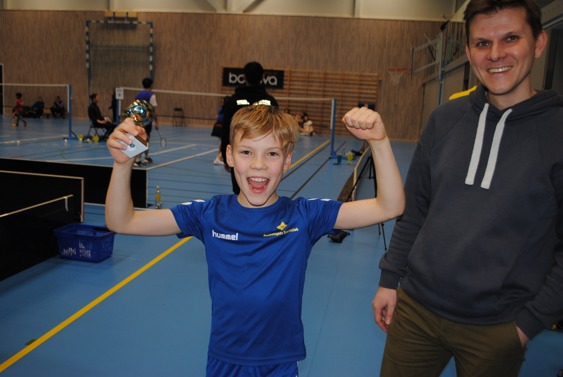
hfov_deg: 53.1
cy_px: 188
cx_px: 282
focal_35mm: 36
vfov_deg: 37.0
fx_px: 564
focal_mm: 24
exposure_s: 1/60
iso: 200
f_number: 4
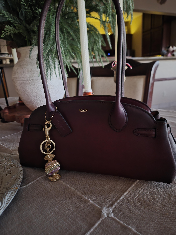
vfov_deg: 73.9
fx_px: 156
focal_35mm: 23
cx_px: 88
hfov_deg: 58.9
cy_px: 118
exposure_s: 1/20
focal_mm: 5.4
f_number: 1.8
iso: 1600
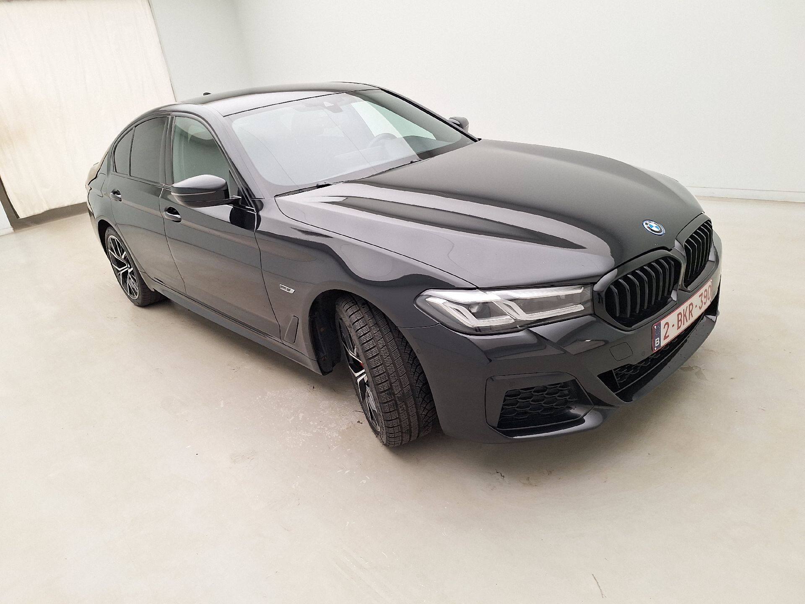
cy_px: 302
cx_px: 402
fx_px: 535
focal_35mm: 23
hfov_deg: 73.9
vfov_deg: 58.9
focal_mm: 5.54
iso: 64
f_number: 1.8
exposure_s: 1/100
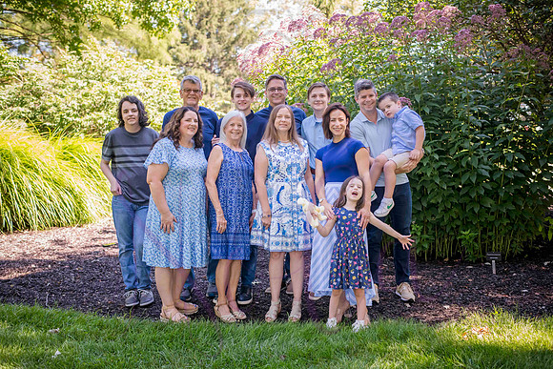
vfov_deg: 27.0
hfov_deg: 39.6
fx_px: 768
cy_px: 184
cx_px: 276
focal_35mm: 50
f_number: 3.2
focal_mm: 50
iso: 400
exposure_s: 1/320
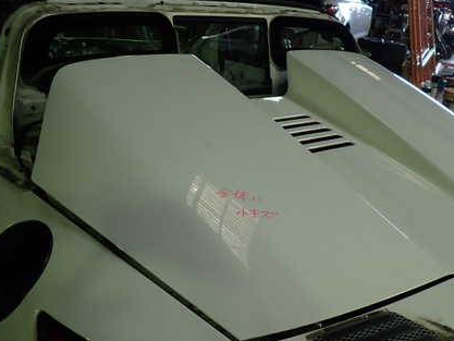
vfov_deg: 39.5
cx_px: 297
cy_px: 200
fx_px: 472
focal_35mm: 36
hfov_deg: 50.5
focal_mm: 4.5
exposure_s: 1/80
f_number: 2
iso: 100
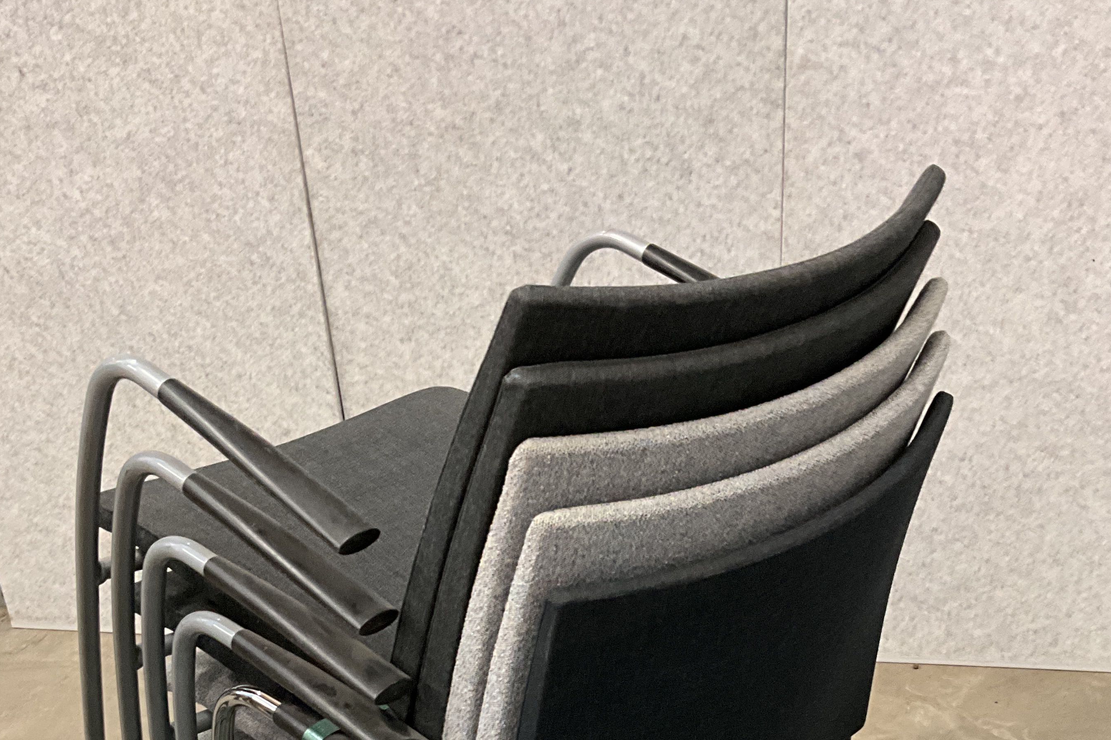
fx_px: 1389
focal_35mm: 45
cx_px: 593
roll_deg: +3.1
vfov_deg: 27.6
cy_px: 793
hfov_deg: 43.6
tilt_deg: -34.7
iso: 250
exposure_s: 1/60
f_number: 1.8
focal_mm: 3
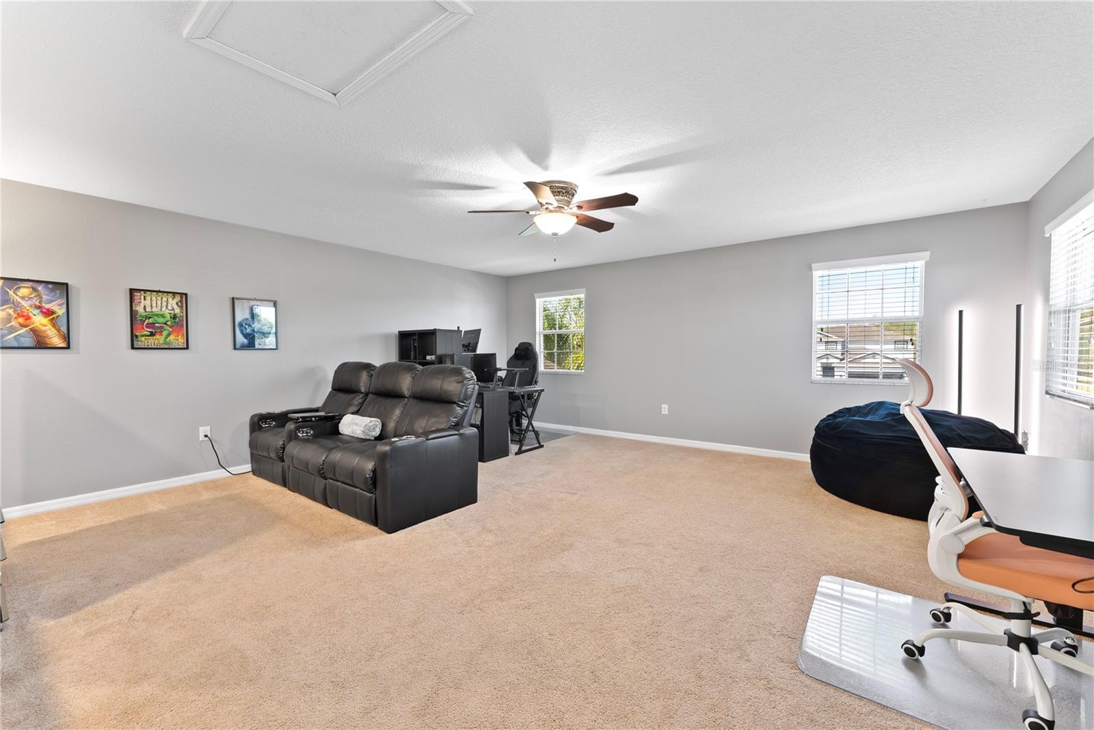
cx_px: 547
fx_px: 426
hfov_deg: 104.2
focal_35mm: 14
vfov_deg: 81.3
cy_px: 365
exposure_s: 4
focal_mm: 14
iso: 250
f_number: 7.1
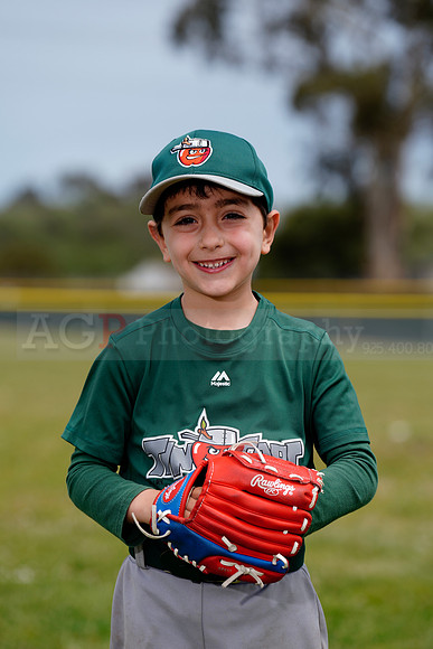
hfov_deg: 8.9
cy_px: 324
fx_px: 2777
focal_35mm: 154
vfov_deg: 13.3
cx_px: 216
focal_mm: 154
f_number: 4.5
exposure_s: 1/320
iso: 50
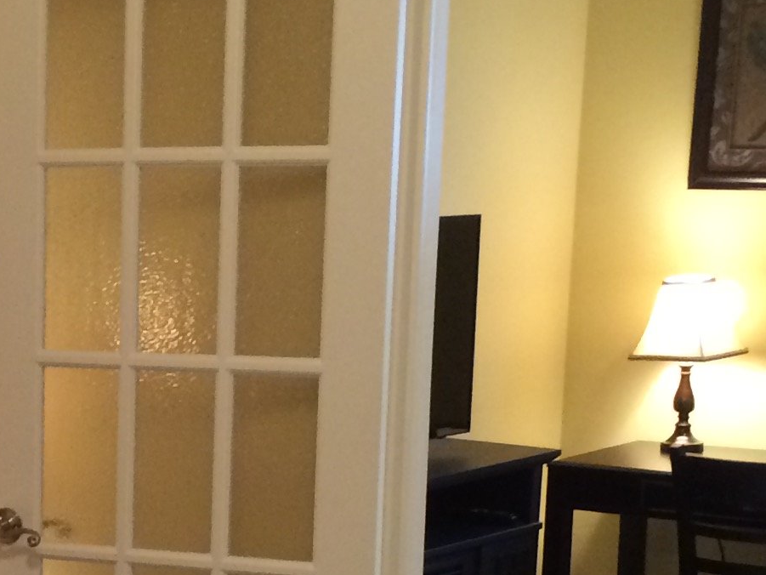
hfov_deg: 18.0
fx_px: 2324
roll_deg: +0.3
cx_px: -91
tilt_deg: -13.3
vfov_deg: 13.7
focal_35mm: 105
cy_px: 695
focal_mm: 4.15
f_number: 2.2
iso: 320
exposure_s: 1/33
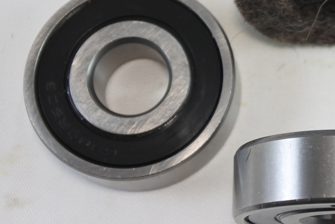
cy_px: 87
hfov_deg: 17.2
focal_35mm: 116
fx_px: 1079
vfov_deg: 11.8
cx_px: 343
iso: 400
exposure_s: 1/200
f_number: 4.5
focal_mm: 18.4
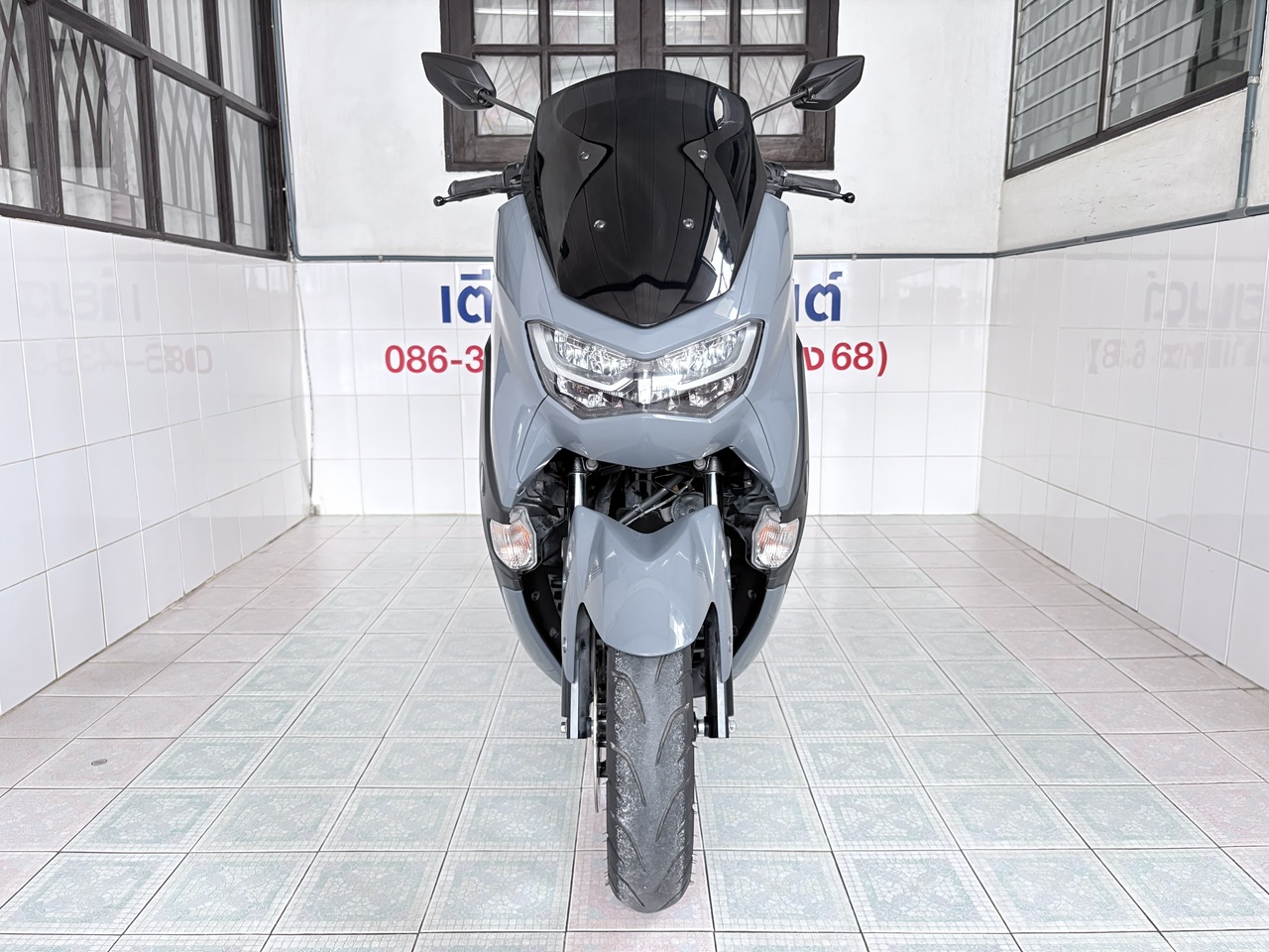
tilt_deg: -9.8
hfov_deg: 67.3
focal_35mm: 26
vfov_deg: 53.1
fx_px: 953
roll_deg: +0.9
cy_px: 476
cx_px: 634
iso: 250
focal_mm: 5.96
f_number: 1.6
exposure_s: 1/60
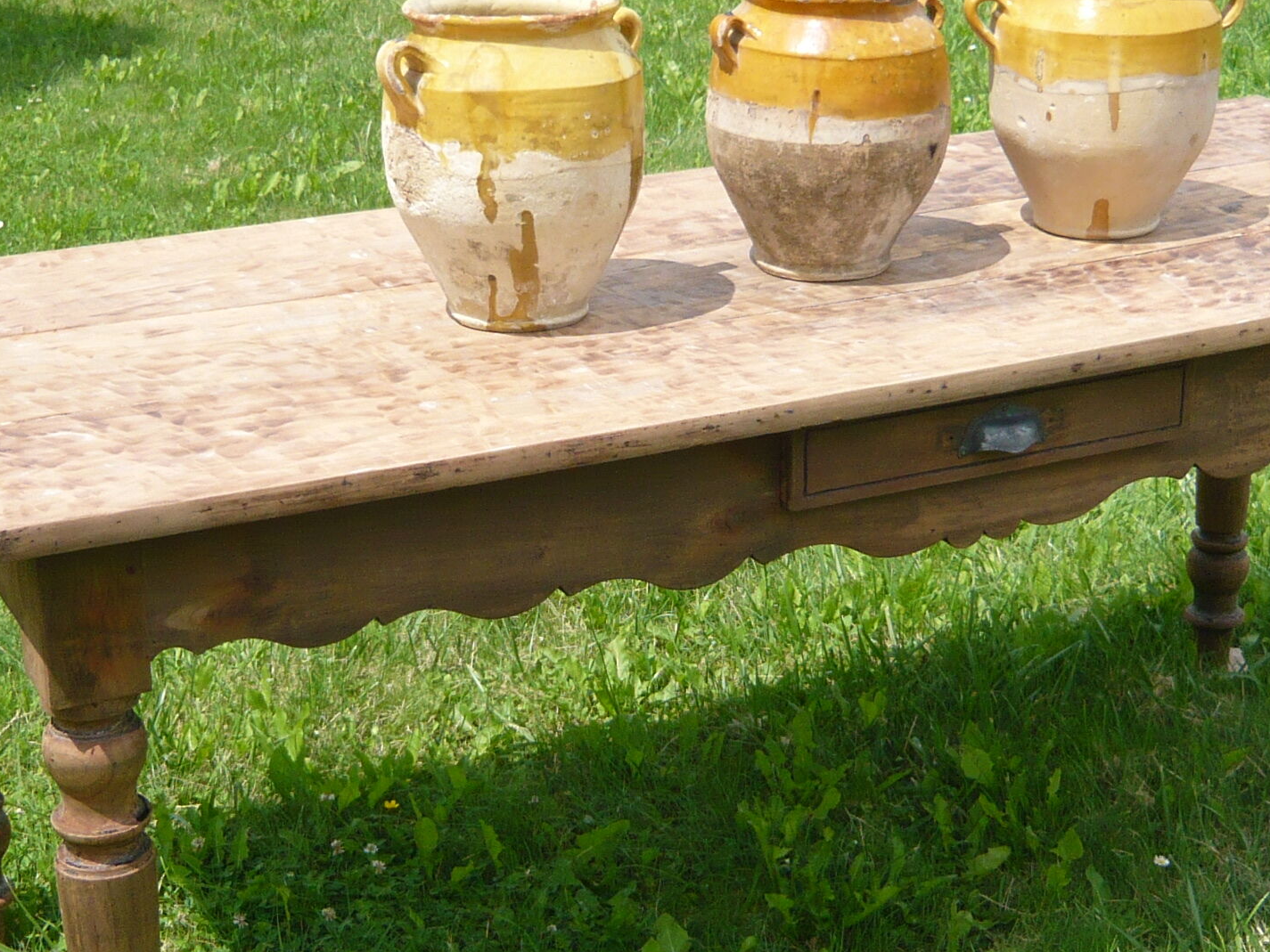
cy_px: 440
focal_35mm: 69
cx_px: 609
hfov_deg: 28.2
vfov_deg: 21.3
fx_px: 2532
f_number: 9
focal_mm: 5.2
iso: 100
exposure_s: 1/125
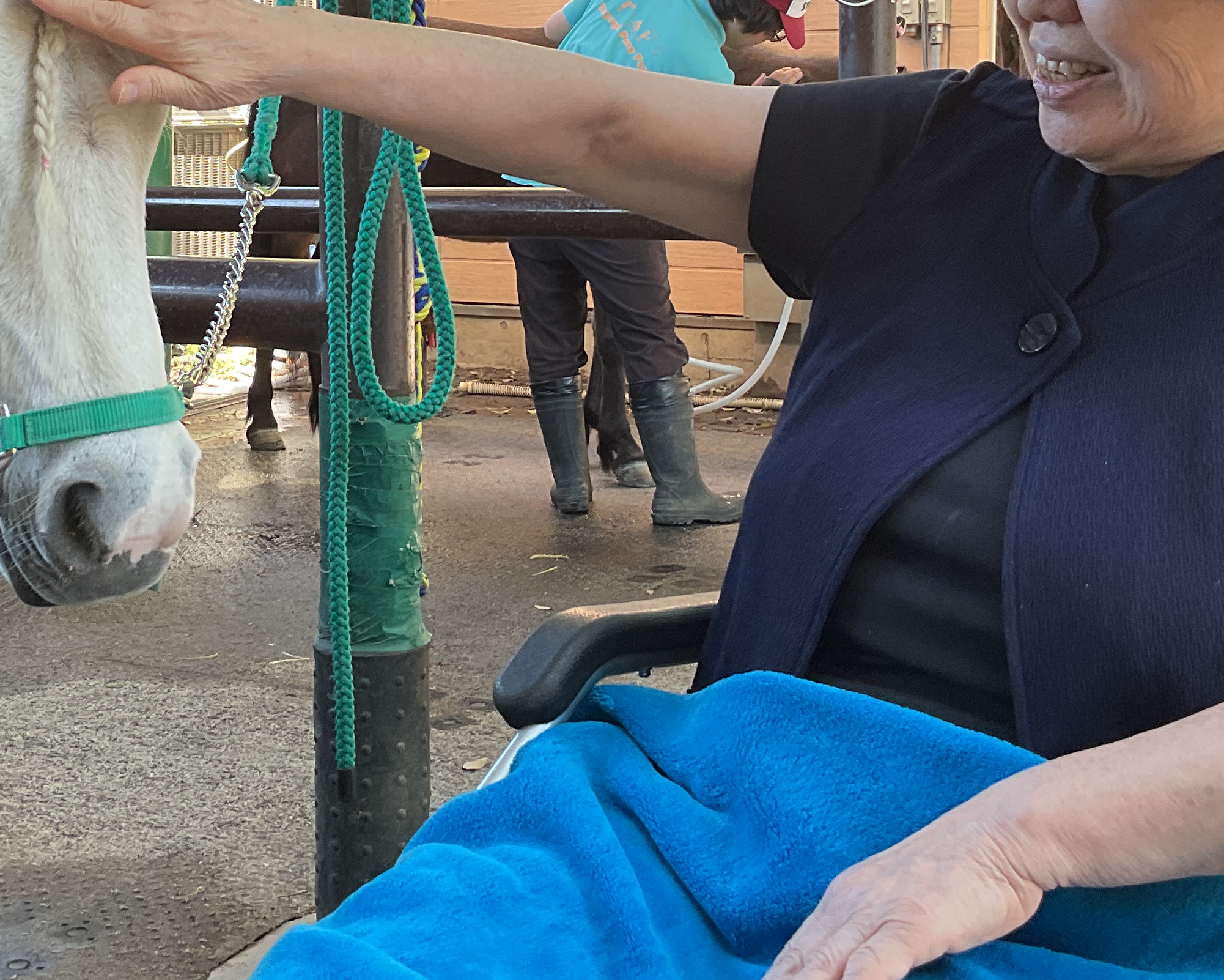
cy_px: 243
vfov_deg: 26.3
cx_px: 385
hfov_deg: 32.7
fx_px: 2065
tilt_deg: -6.1
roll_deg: +1.0
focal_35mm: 57
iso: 50
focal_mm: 3
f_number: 1.8
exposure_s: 1/100
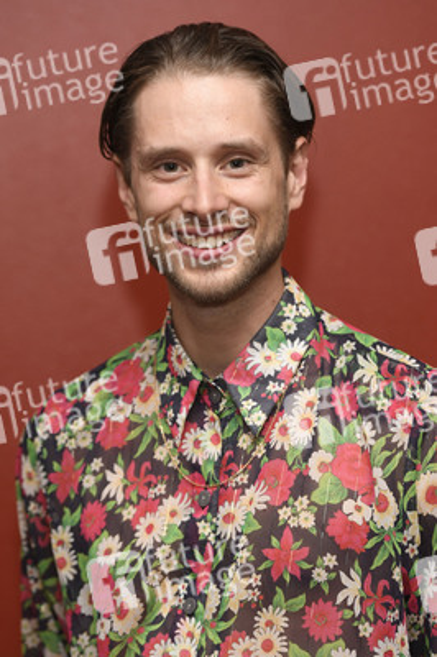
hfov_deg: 11.2
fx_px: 2225
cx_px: 218
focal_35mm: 122
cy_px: 328
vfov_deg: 16.8
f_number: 3.5
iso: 800
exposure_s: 1/400
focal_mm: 122
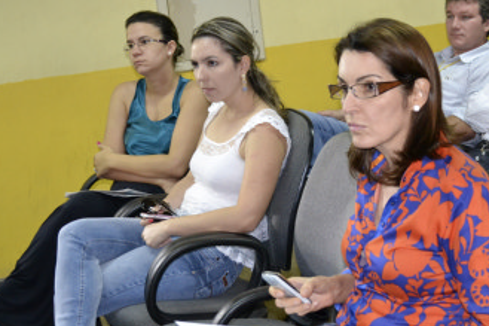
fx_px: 1083
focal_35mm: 80
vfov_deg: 17.1
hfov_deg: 25.2
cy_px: 164
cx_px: 351
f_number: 5
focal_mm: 35
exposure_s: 1/60
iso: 2200
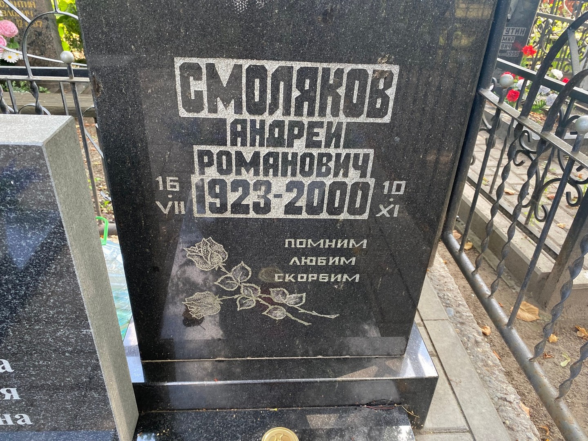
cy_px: 220
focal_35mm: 26
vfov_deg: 53.1
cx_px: 294
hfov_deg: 67.3
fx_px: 442
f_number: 1.8
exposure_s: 1/121
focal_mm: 4.25
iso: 100
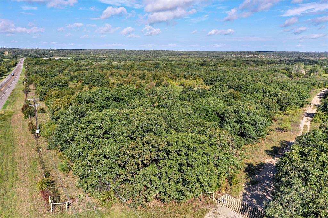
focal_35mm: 28
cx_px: 164
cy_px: 109
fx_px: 255
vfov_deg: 46.4
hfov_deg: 65.5
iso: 100
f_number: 6.3
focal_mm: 10.26
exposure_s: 1/500
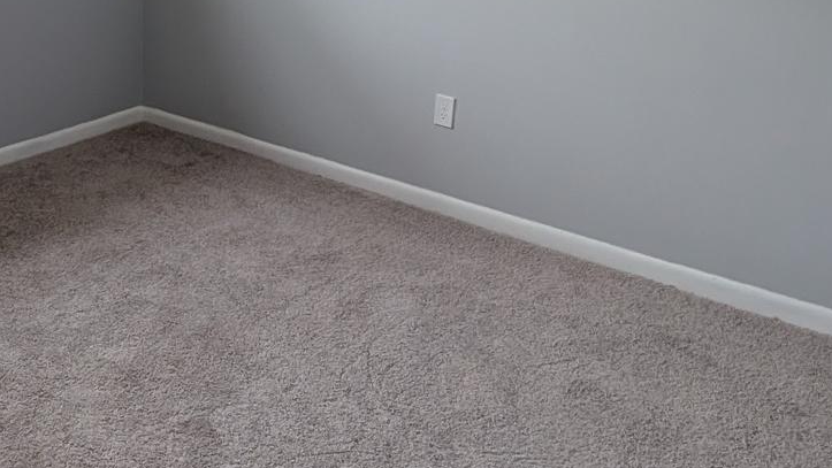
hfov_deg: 48.3
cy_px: 5
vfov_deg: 28.0
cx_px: 197
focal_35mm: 40
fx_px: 883
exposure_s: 1/164
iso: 57
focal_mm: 1.95
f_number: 2.2
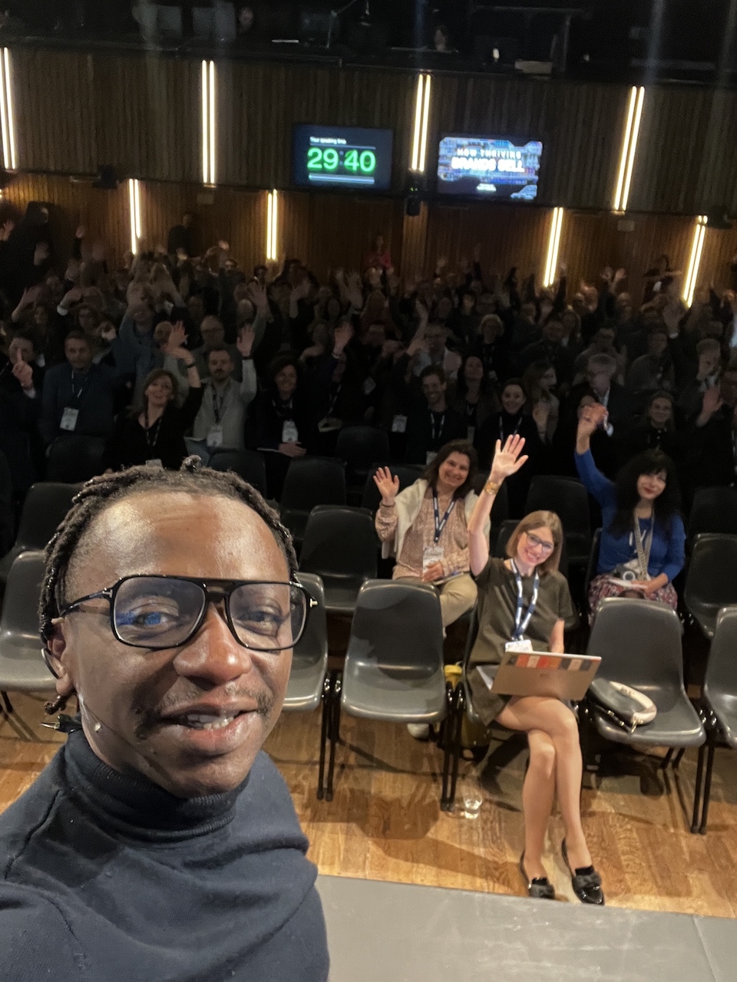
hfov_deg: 46.8
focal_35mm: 30
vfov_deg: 60.0
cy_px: 491
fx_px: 852
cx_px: 368
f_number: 2.2
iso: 640
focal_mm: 2.71
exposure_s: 1/20
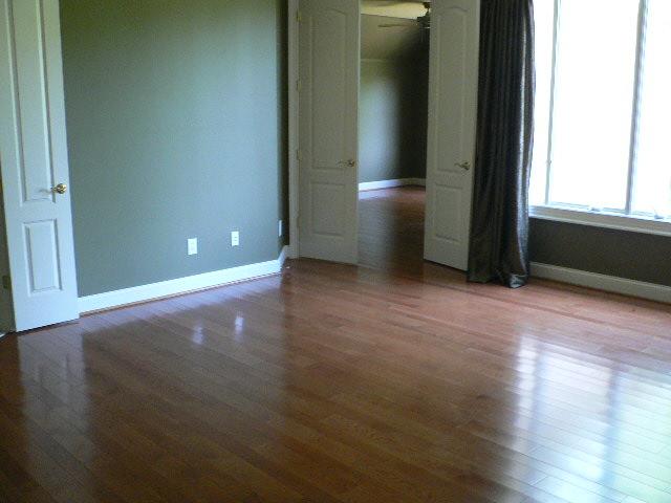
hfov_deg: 51.4
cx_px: 336
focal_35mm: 36
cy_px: 252
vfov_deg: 39.7
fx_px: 698
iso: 200
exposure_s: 1/13
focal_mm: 6
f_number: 2.8
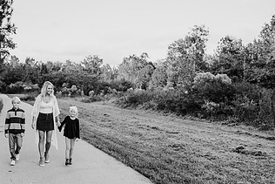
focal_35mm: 44
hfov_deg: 43.3
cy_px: 94
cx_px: 74
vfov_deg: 30.5
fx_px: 336
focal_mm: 24
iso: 250
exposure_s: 1/1250
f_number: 2.5
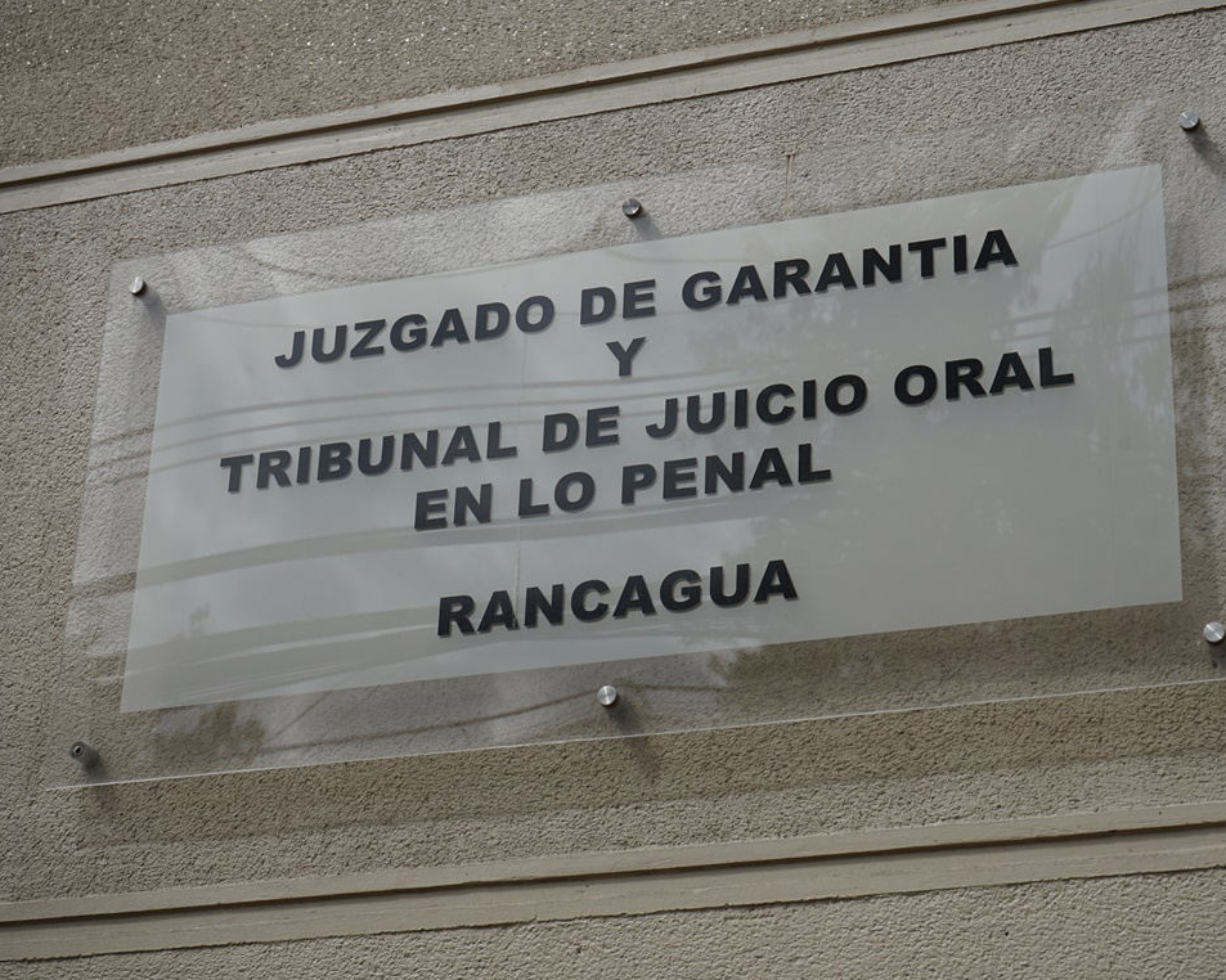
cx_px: 705
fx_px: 2757
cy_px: 487
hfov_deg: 25.0
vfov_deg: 20.2
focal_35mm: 76
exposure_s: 1/400
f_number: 9
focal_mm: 67
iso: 100
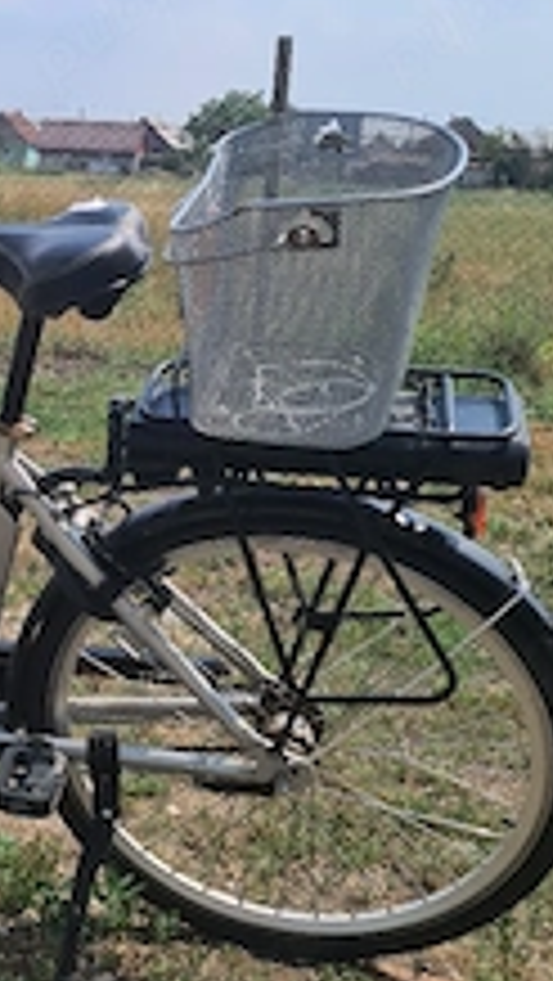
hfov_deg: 21.7
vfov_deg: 39.6
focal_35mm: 52
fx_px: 1352
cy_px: 378
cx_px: -81
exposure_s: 1/5000
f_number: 1.8
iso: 50
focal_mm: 5.4
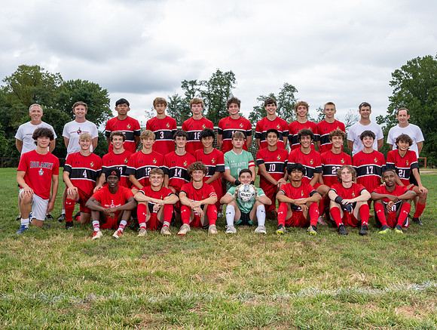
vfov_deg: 36.4
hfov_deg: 47.0
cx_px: 244
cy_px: 155
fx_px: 501
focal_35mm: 40
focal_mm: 32
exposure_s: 1/250
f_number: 7.1
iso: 250
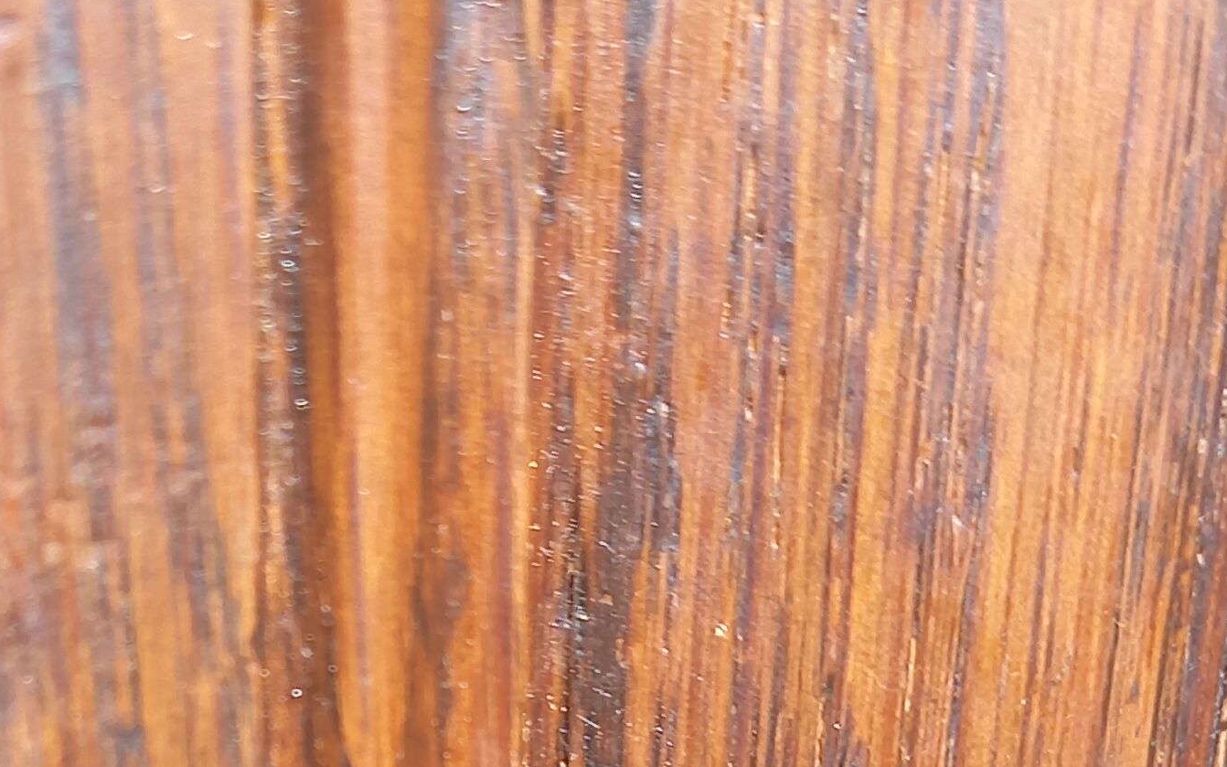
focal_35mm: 79
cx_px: 255
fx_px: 2642
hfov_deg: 25.7
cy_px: 1204
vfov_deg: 15.1
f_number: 1.8
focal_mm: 4.65
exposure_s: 1/110
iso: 50
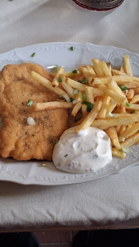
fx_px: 262
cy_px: 126
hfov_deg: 29.6
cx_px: 54
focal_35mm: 40
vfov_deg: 50.5
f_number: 1.8
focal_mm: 4
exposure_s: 1/60
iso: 250
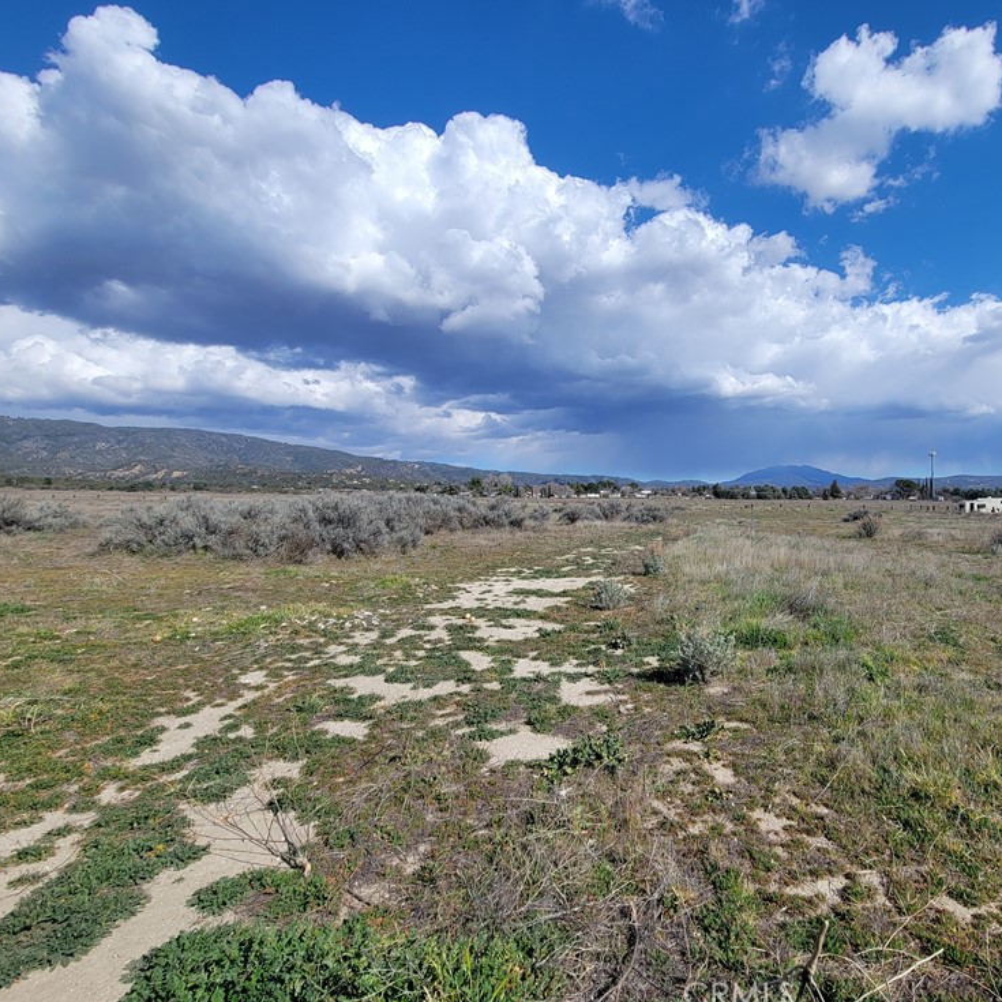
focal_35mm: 16
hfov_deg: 85.3
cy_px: 491
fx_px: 524
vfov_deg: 87.4
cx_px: 642
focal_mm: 2.2
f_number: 2.2
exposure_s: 1/2436
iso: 50
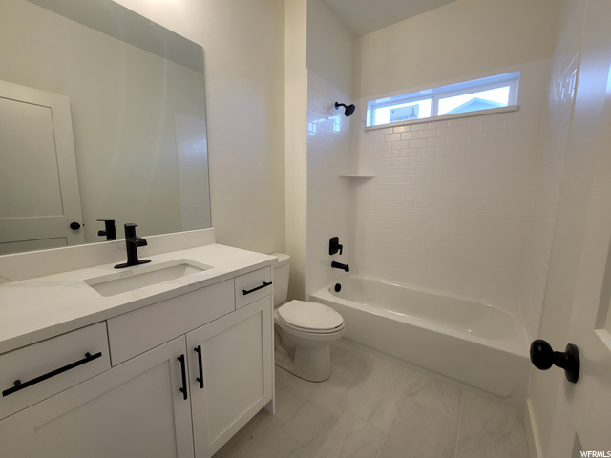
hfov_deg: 106.2
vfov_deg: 89.9
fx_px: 229
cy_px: 229
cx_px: 306
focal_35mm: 13
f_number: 2.2
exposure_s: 1/60
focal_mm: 2.2
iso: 80
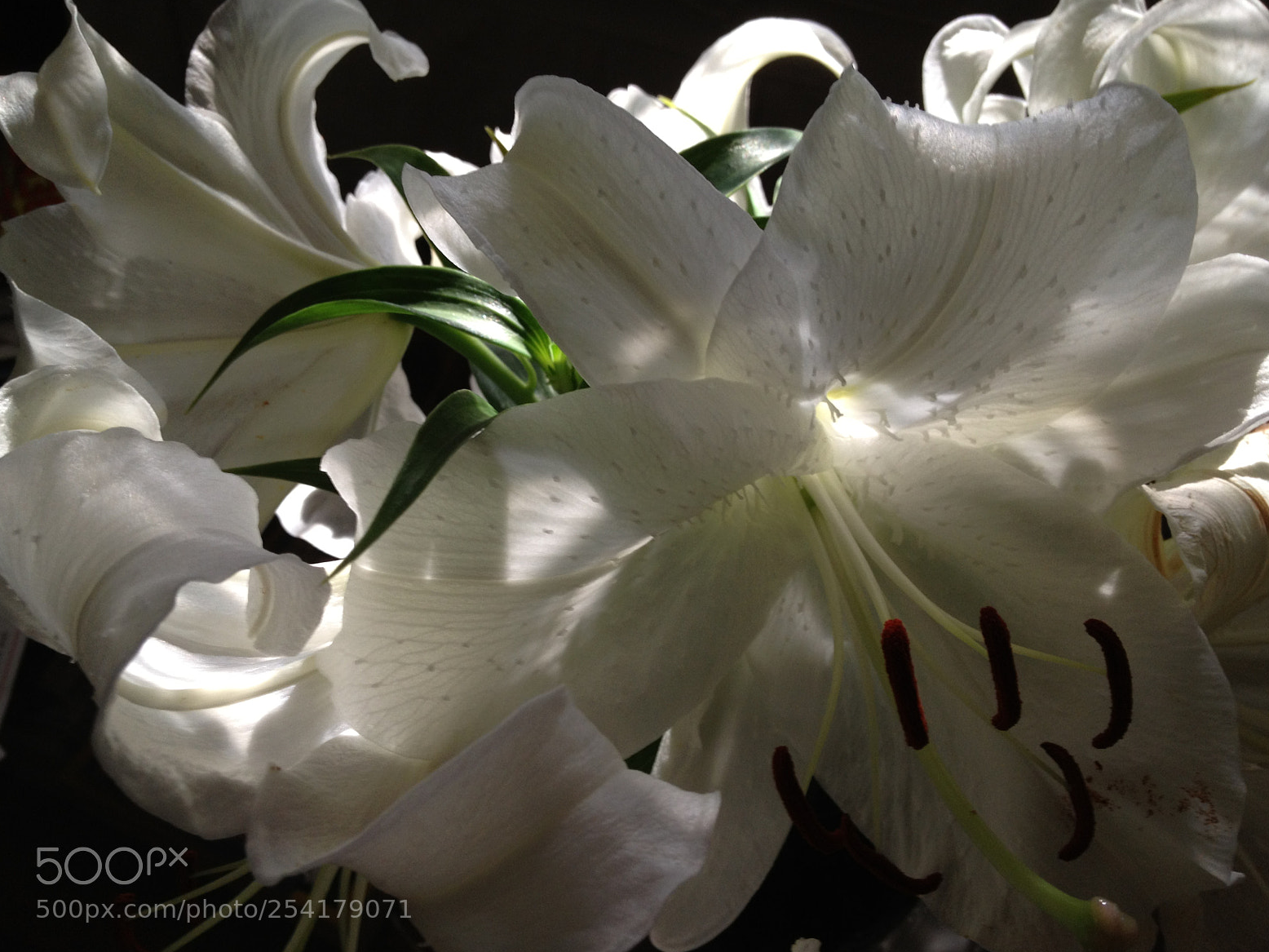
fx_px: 1320
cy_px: 484
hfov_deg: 51.4
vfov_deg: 39.7
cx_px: 638
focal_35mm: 36
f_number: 2.4
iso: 80
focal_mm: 4.28
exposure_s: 1/20
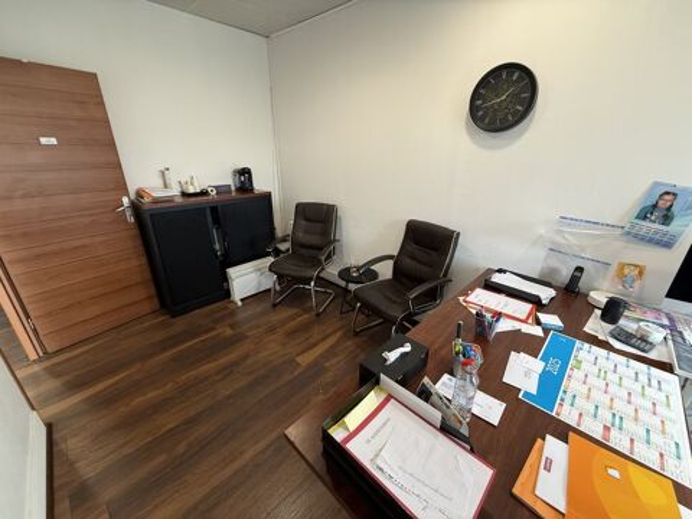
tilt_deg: -20.2
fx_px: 280
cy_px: 260
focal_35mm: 14
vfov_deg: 85.7
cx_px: 346
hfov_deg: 102.1
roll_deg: -0.1
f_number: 2.2
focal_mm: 2.22
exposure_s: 1/50
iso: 200
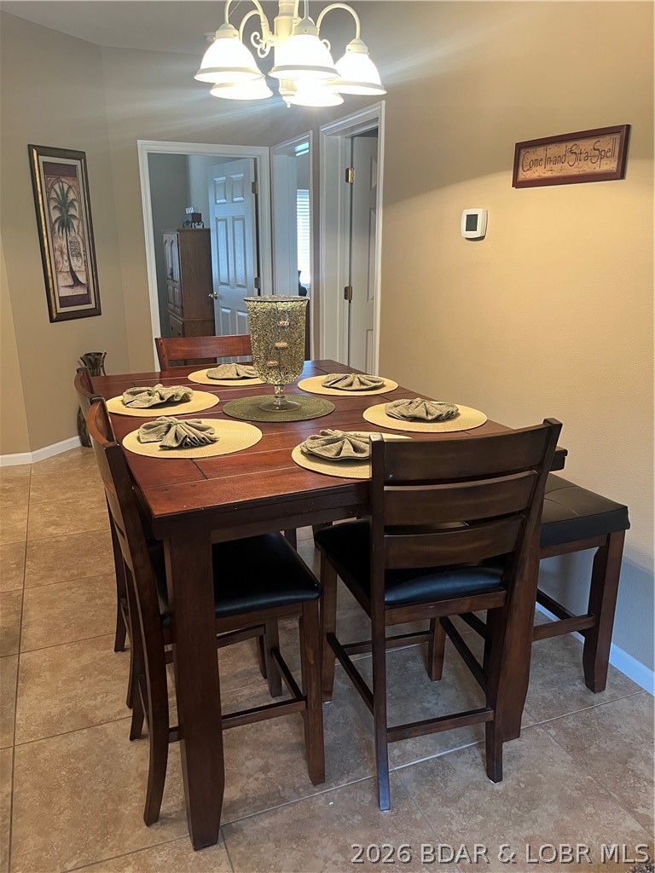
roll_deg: +0.8
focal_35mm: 26
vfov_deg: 67.3
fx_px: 656
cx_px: 328
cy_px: 436
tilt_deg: -16.3
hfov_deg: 53.1
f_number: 1.6
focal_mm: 5.1
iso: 200
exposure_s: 1/60
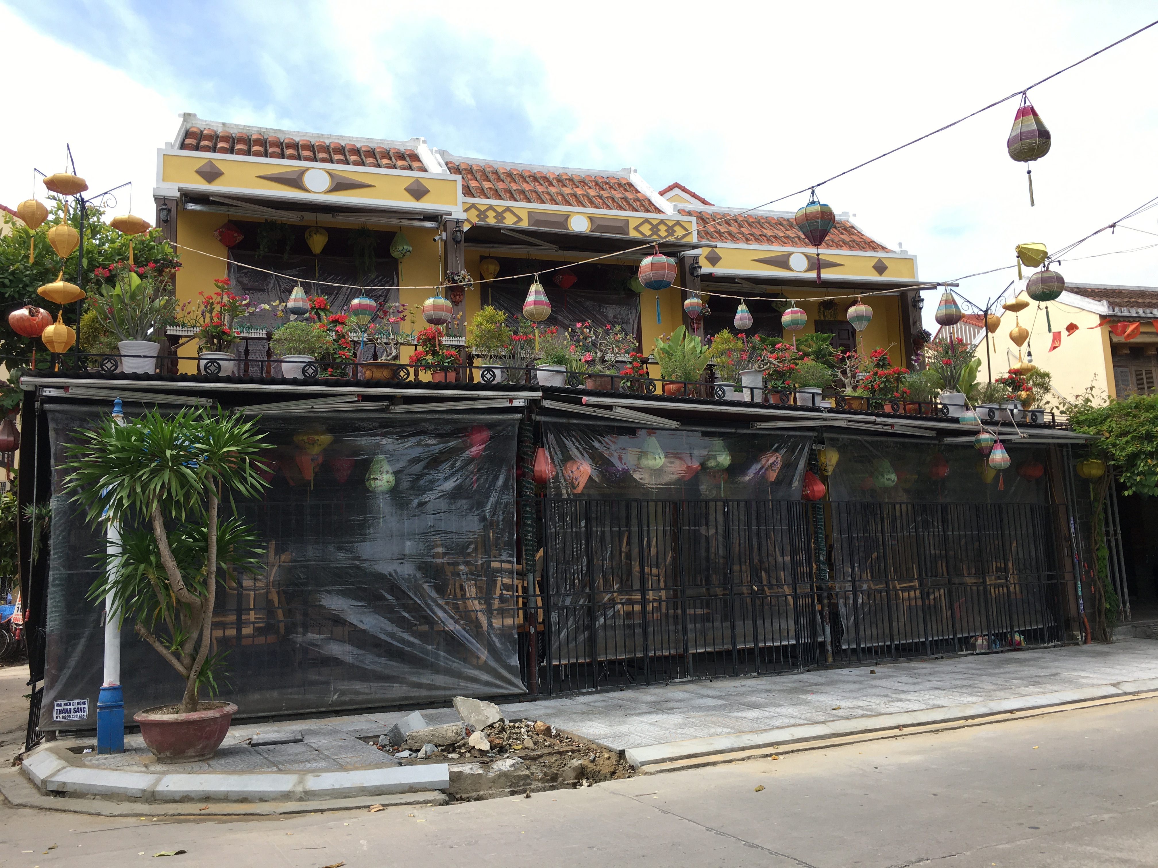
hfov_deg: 61.7
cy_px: 434
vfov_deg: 48.2
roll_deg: +1.9
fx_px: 970
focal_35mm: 29
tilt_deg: +9.4
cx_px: 579
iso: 25
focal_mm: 4.15
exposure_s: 1/785
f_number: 2.2
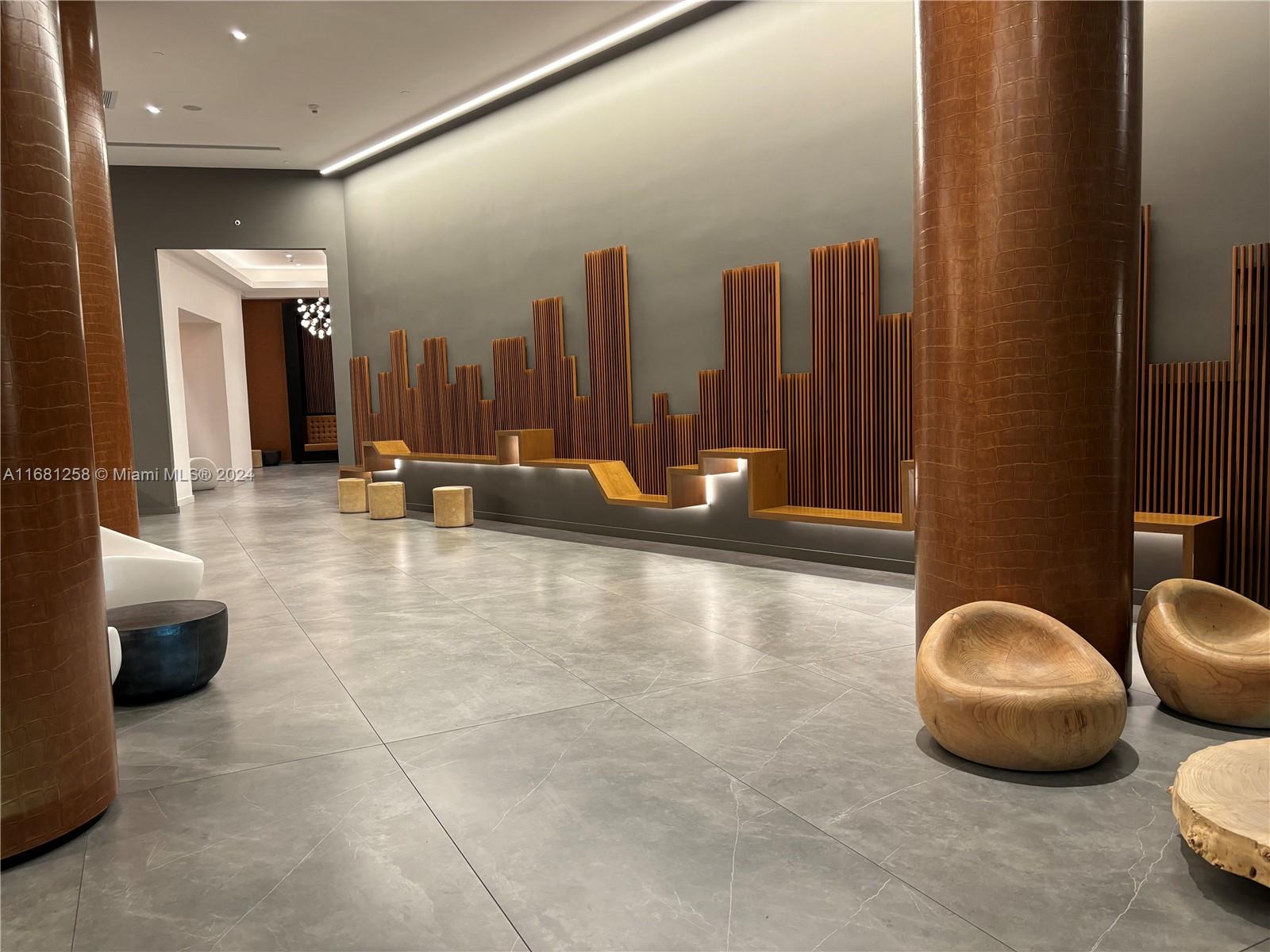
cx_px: 635
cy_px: 476
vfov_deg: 53.1
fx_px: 954
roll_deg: +1.7
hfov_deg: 67.3
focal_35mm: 26
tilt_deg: -5.1
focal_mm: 5.96
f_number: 1.6
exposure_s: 1/60
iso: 200
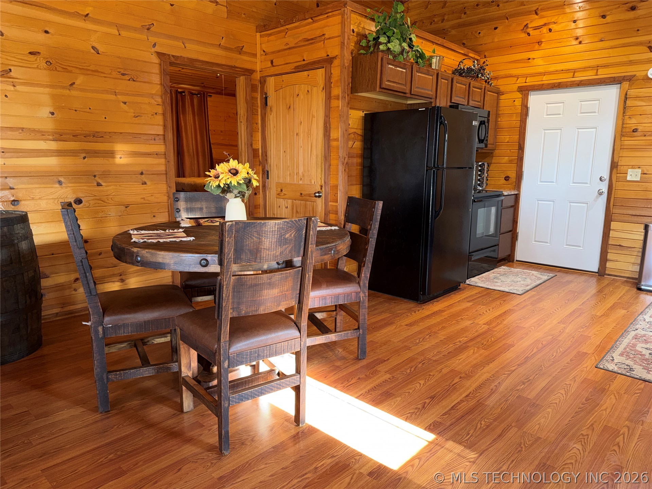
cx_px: 326
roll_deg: -0.4
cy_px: 244
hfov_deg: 71.6
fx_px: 452
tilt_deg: -10.2
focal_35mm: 24
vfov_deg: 56.8
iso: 100
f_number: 1.78
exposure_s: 1/15
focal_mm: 6.76
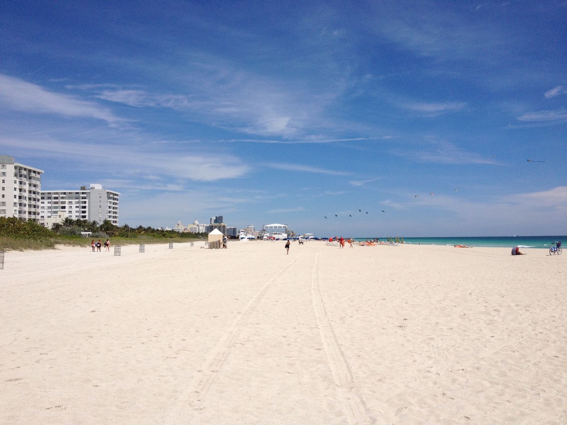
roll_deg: +0.9
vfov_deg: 40.7
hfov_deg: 52.6
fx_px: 573
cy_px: 212
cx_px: 284
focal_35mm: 35
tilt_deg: +0.4
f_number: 2.4
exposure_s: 1/4608
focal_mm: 4.28
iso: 50
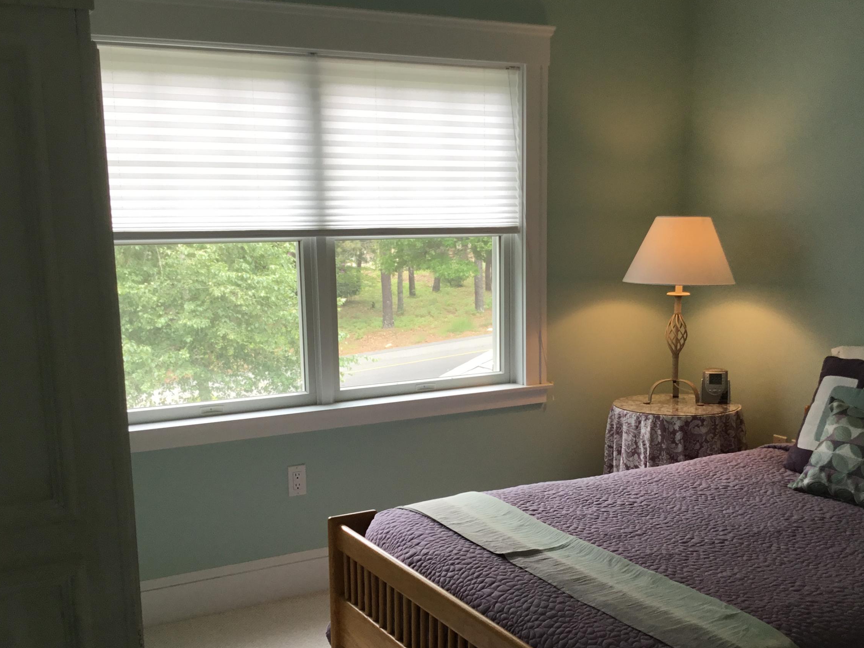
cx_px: 469
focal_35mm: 41
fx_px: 1023
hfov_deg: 45.7
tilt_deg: -12.4
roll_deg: +1.4
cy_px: 419
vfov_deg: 34.9
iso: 32
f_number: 2.4
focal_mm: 3.3
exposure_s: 1/60
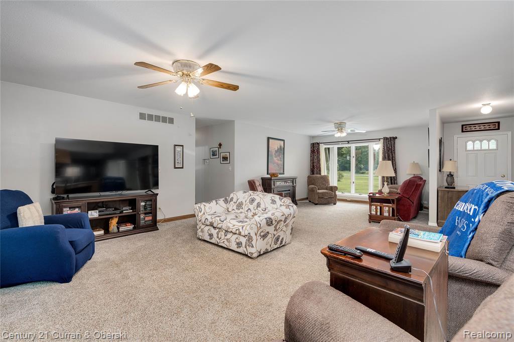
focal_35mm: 16
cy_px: 171
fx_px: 228
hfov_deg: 96.8
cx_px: 257
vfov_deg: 73.7
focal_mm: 16
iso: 400
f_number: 7.1
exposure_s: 1/200
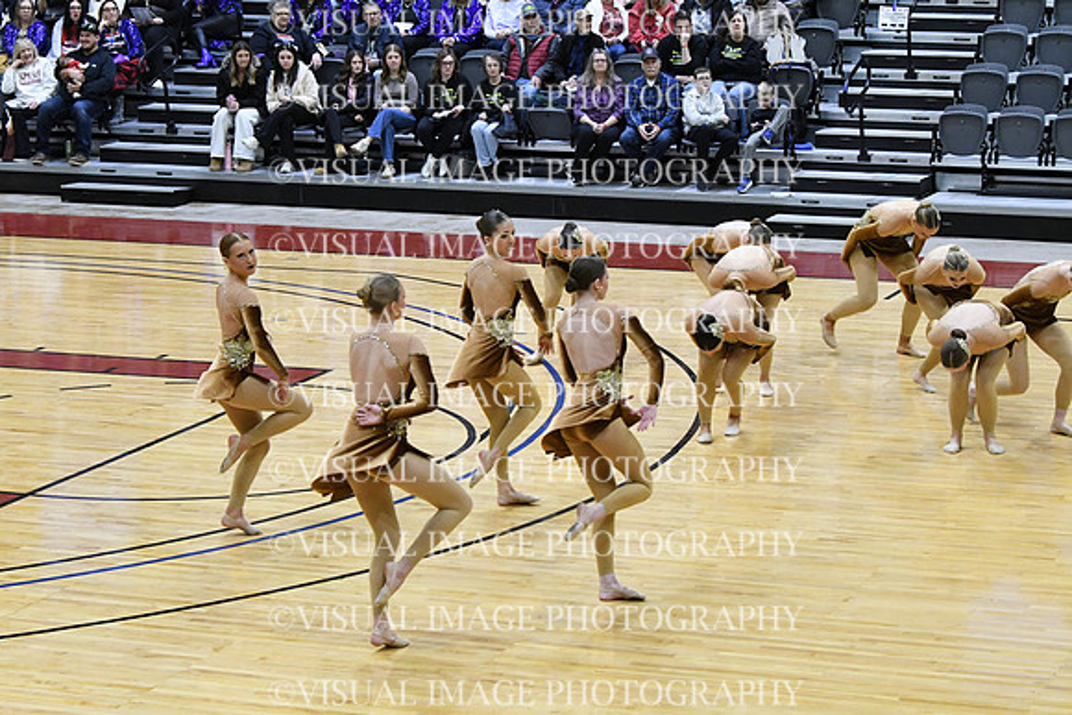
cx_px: 536
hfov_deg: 19.5
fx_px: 3127
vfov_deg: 13.0
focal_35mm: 105
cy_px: 358
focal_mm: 70
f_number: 4
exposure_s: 1/400
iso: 5000
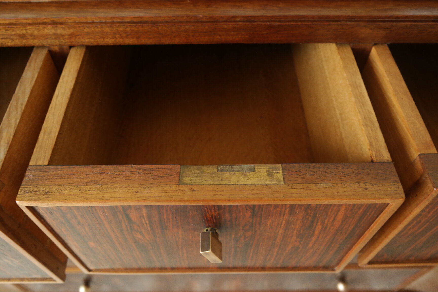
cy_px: 146
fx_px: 365
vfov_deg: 43.6
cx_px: 219
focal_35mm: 30
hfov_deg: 61.9
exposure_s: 1/25
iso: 800
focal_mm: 20
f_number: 5.6
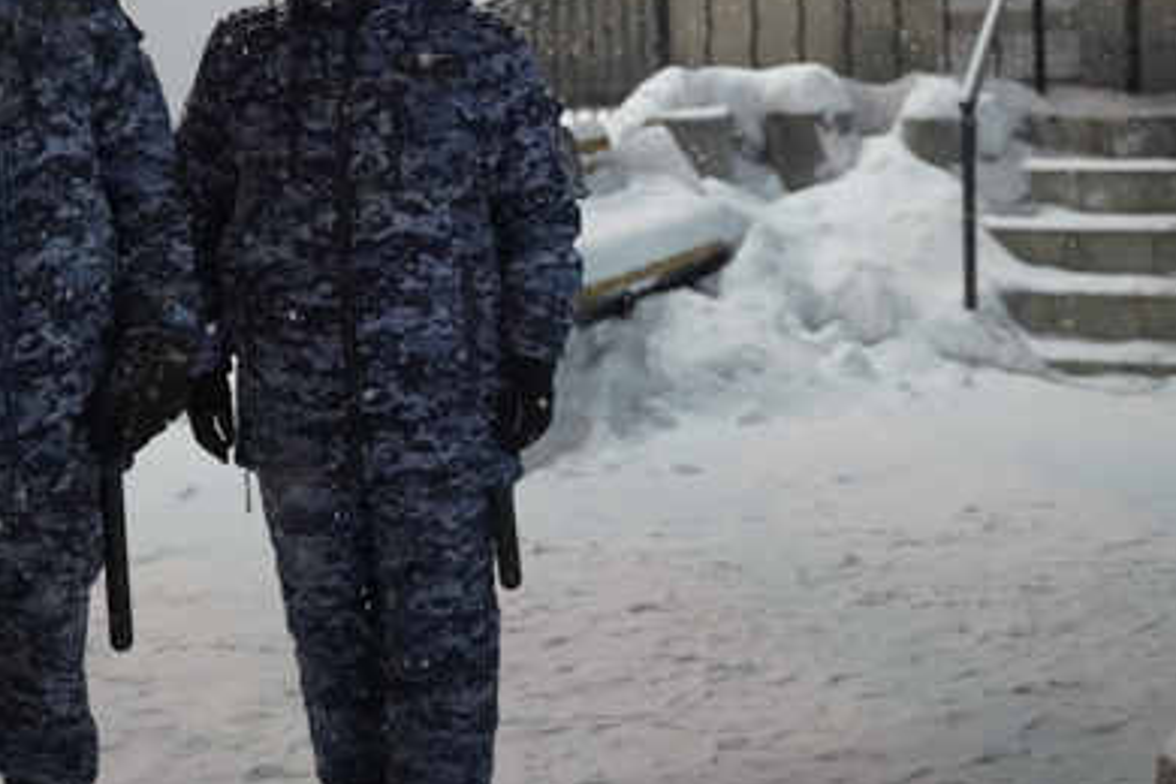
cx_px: 377
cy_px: 157
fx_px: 2384
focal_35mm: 73
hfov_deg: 27.5
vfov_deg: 18.5
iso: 8000
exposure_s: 1/250
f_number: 2.8
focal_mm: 38
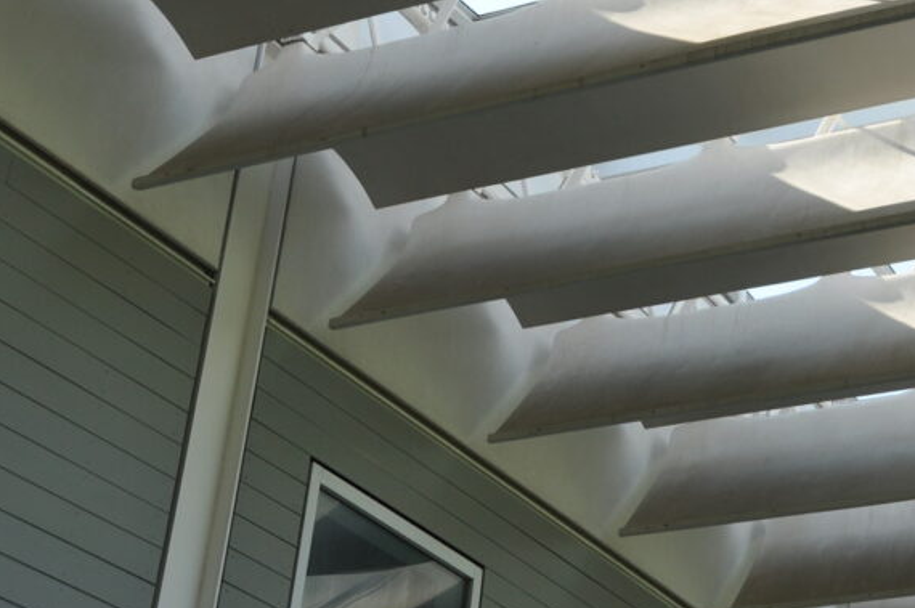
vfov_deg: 16.1
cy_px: 118
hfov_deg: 23.8
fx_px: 2133
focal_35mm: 84
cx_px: 730
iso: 200
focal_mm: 28
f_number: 8
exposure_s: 1/250
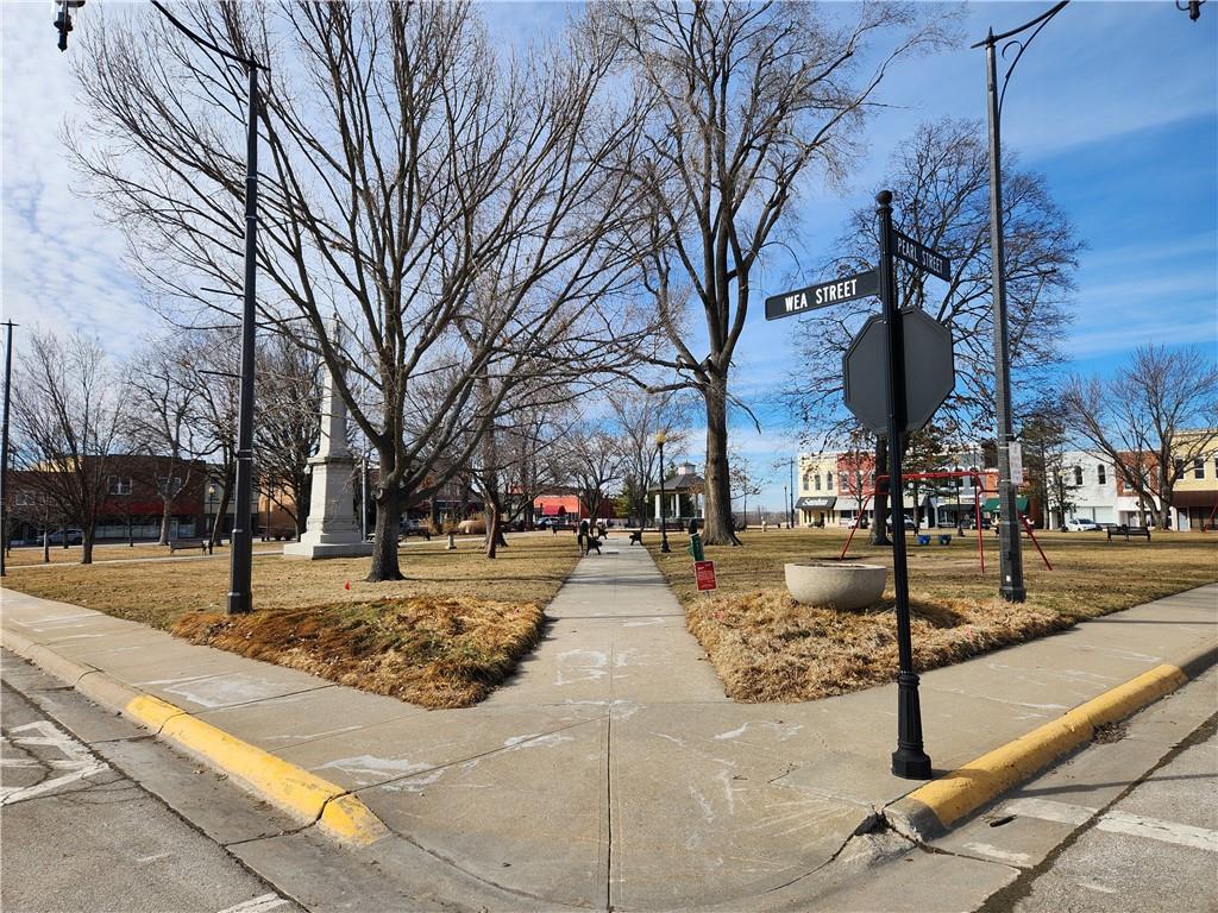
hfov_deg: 73.9
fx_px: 809
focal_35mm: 23
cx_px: 609
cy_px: 456
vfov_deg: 58.9
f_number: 1.8
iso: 20
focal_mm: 5.4
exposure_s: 1/1465
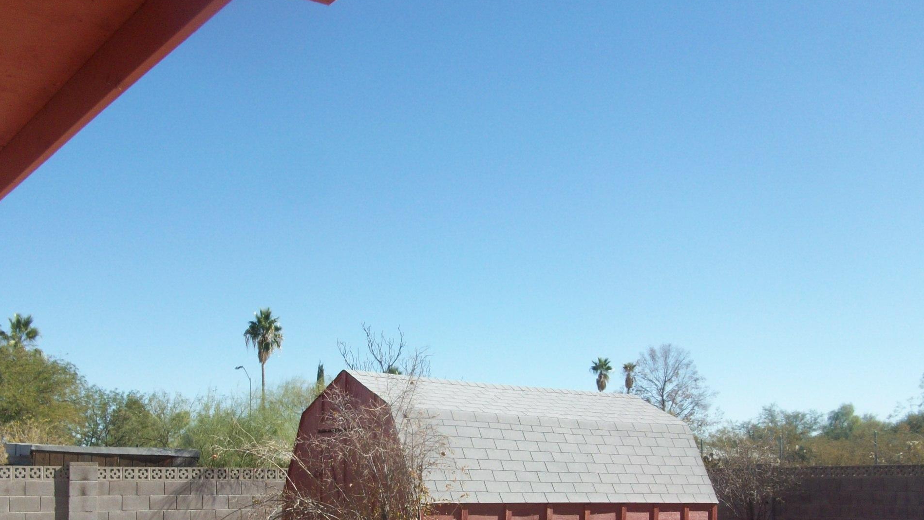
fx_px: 980
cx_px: 459
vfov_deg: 29.5
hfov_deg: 50.5
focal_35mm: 40
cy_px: 354
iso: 64
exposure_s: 1/256
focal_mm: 5.7
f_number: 5.5
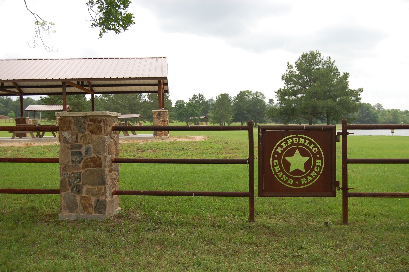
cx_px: 204
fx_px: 511
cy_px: 136
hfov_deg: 43.6
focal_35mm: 45
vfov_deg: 29.8
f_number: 5.6
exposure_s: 1/500
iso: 250
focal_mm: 30
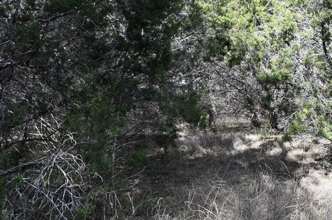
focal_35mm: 34
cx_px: 203
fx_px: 313
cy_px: 91
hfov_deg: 55.3
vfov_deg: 38.7
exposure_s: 1/200
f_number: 7.1
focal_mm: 18
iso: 200
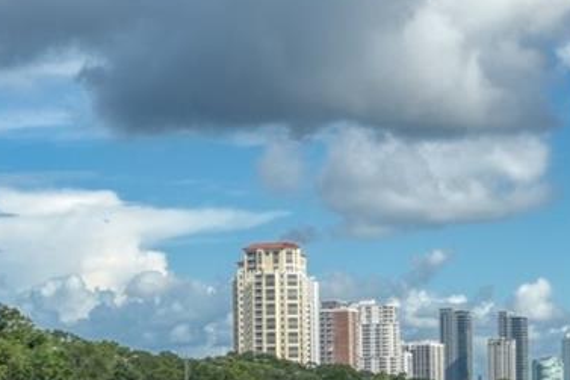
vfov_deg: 9.6
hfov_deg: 14.2
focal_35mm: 142
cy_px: 376
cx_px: 8
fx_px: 2249
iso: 400
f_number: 11
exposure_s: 1/1000
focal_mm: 33.5
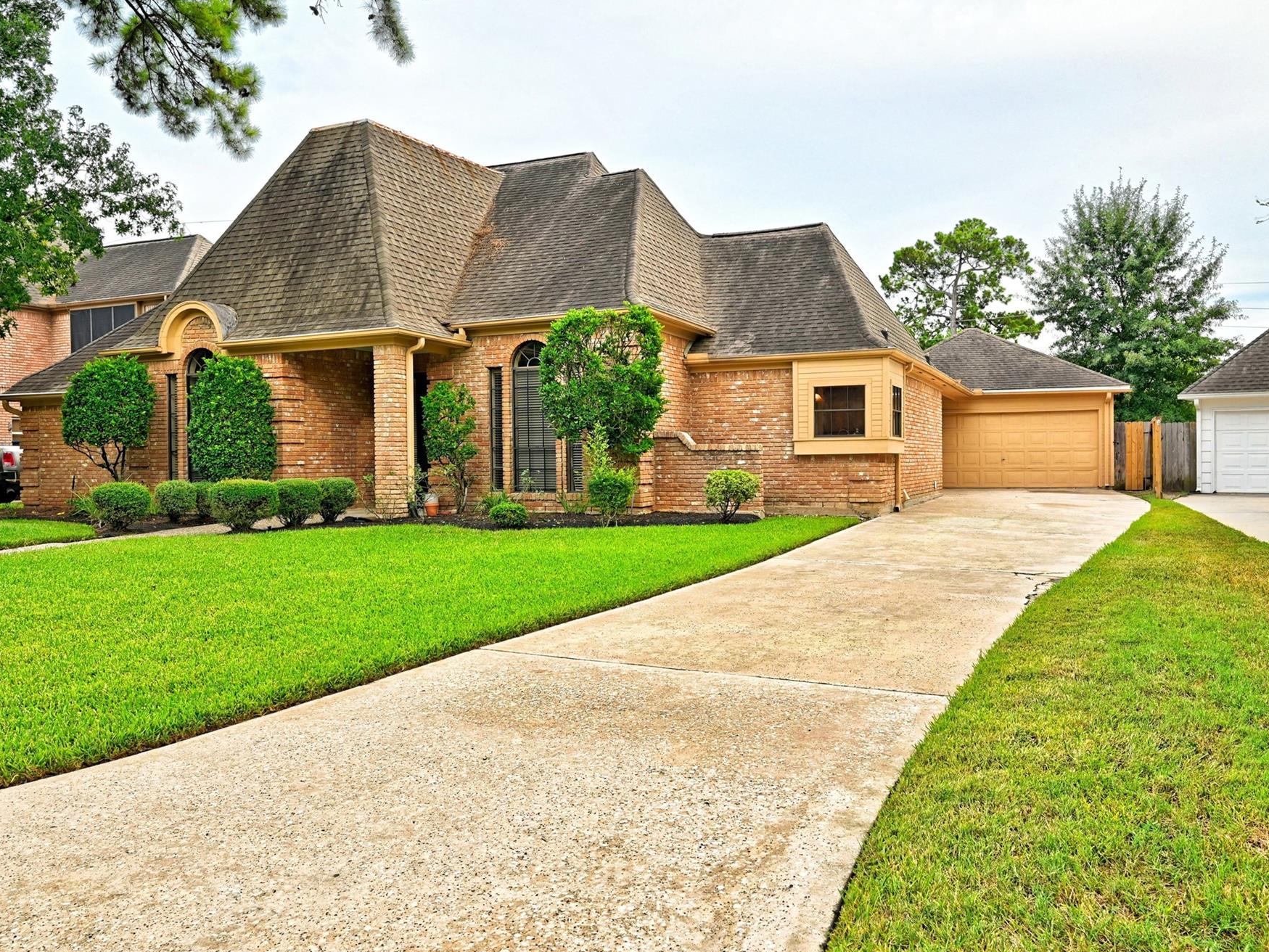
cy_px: 470
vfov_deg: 51.4
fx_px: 990
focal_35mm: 27
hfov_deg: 65.3
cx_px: 637
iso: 400
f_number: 8
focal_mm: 24
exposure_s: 1/250
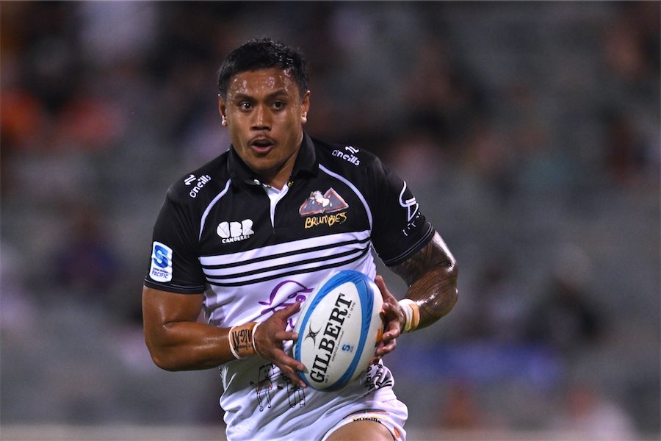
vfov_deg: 3.4
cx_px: 330
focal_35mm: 400
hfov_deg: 5.2
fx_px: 7344
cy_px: 220
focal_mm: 400
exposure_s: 1/1600
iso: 3200
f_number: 2.8
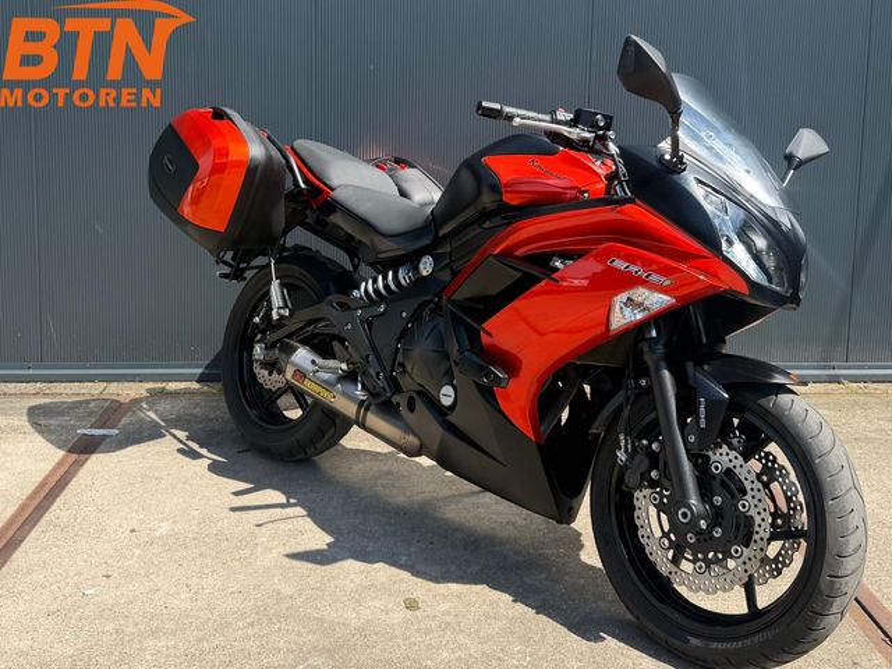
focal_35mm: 24
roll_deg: -0.2
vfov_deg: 56.8
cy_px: 334
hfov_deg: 71.6
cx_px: 446
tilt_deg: -6.2
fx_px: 618
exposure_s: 1/1901
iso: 80
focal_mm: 6.76
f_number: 1.78
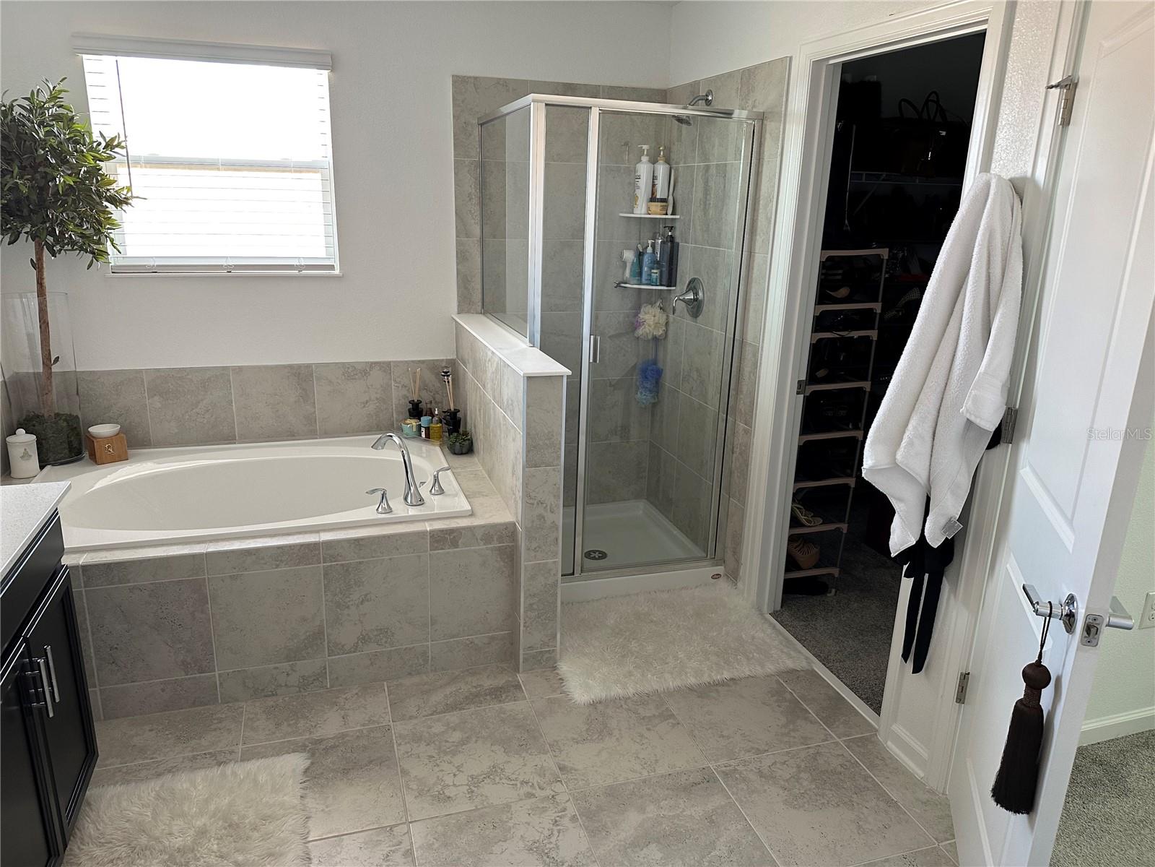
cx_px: 578
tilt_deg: -16.2
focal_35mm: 24
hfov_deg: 71.6
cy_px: 434
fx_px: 801
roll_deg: -1.4
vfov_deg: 56.8
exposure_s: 1/60
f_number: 1.78
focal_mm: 6.86
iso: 160
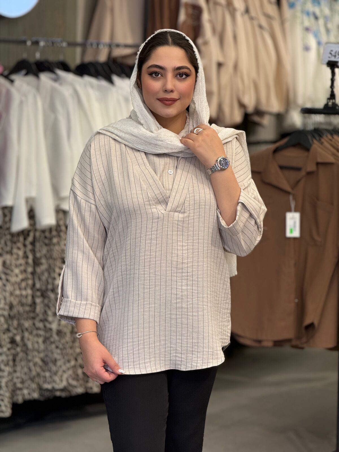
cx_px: 170
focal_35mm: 120
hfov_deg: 12.3
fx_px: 1567
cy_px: 226
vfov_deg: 16.4
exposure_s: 1/100
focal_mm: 15.66
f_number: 2.8
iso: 50
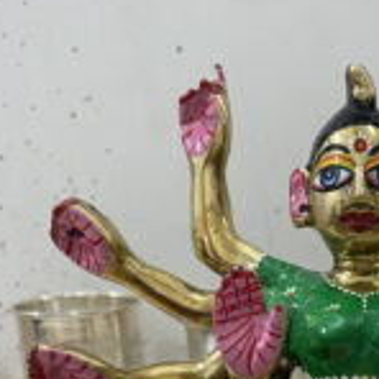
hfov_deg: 26.4
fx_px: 768
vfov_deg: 25.0
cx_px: 366
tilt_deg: -17.3
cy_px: 456
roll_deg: +0.5
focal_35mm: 62
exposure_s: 1/50
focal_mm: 4.25
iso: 64
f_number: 1.8
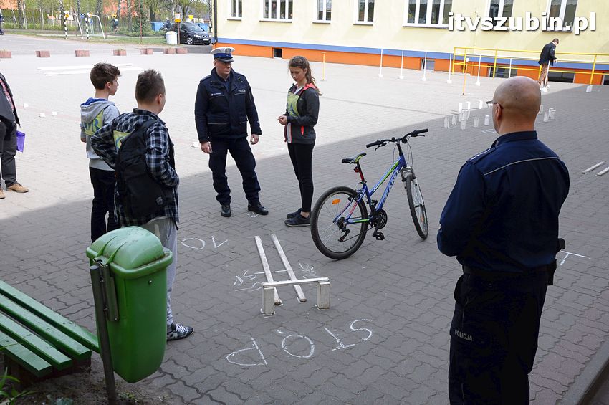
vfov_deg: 36.8
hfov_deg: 53.2
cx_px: 304
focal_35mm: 36
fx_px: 608
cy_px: 202
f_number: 9
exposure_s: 1/320
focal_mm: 24
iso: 500
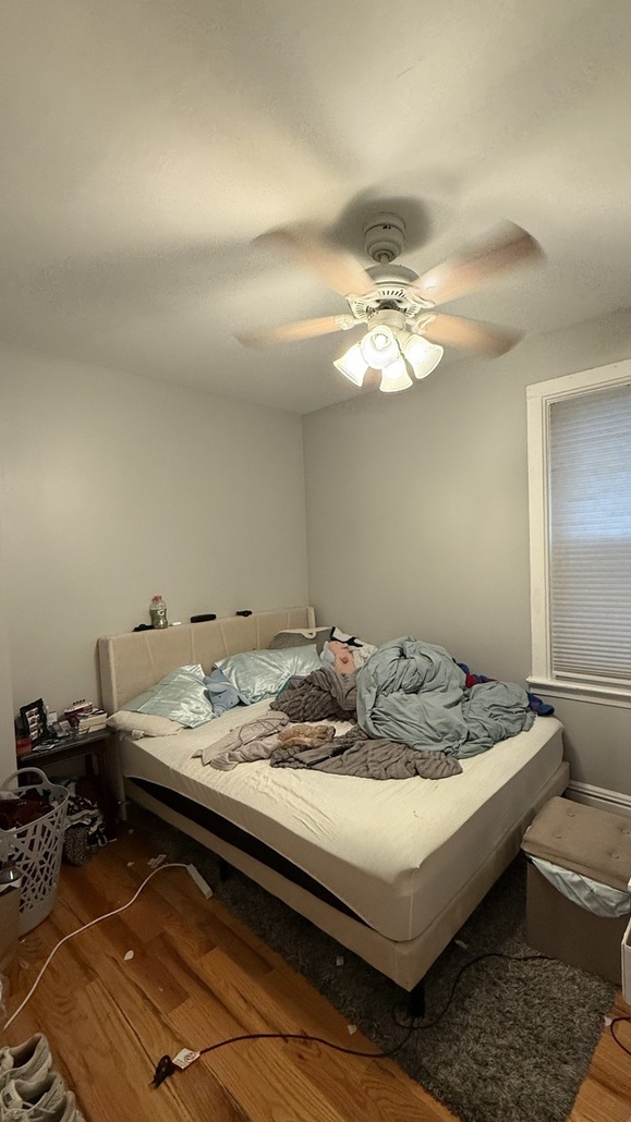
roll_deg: +1.7
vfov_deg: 99.3
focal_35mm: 16
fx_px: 476
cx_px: 373
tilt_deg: -2.2
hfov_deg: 66.5
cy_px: 580
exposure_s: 1/60
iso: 400
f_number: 2.2
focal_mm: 2.22
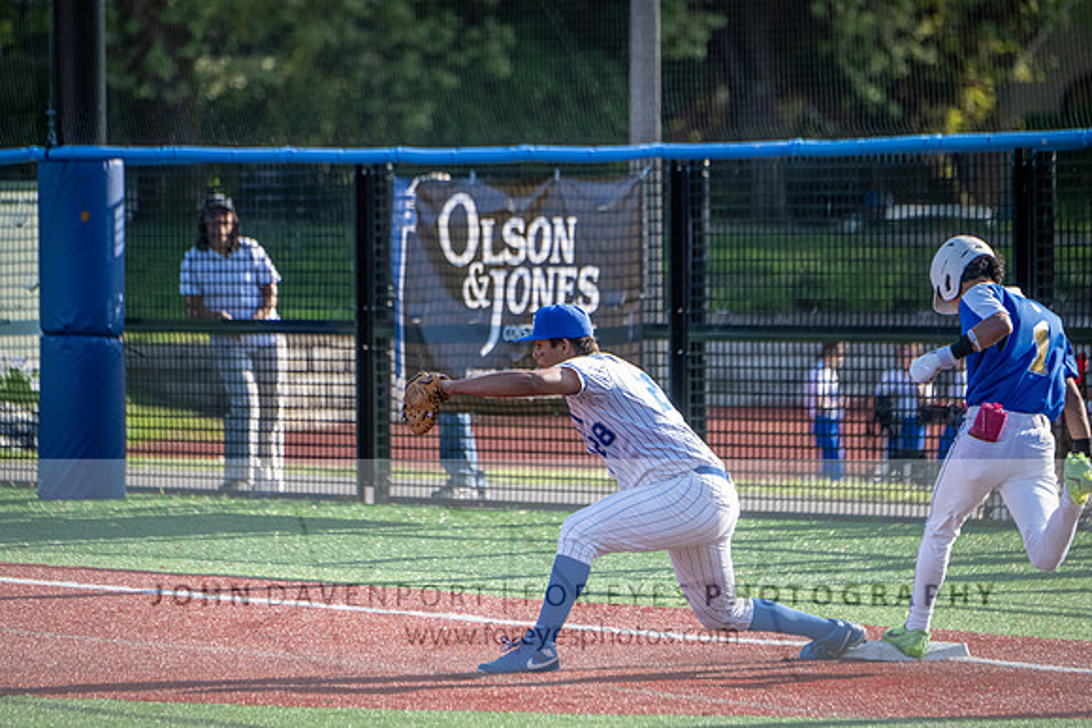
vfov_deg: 3.9
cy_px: 364
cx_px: 546
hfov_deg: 5.9
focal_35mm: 350
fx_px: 10619
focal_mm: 350
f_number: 5.6
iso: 1800
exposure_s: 1/2000
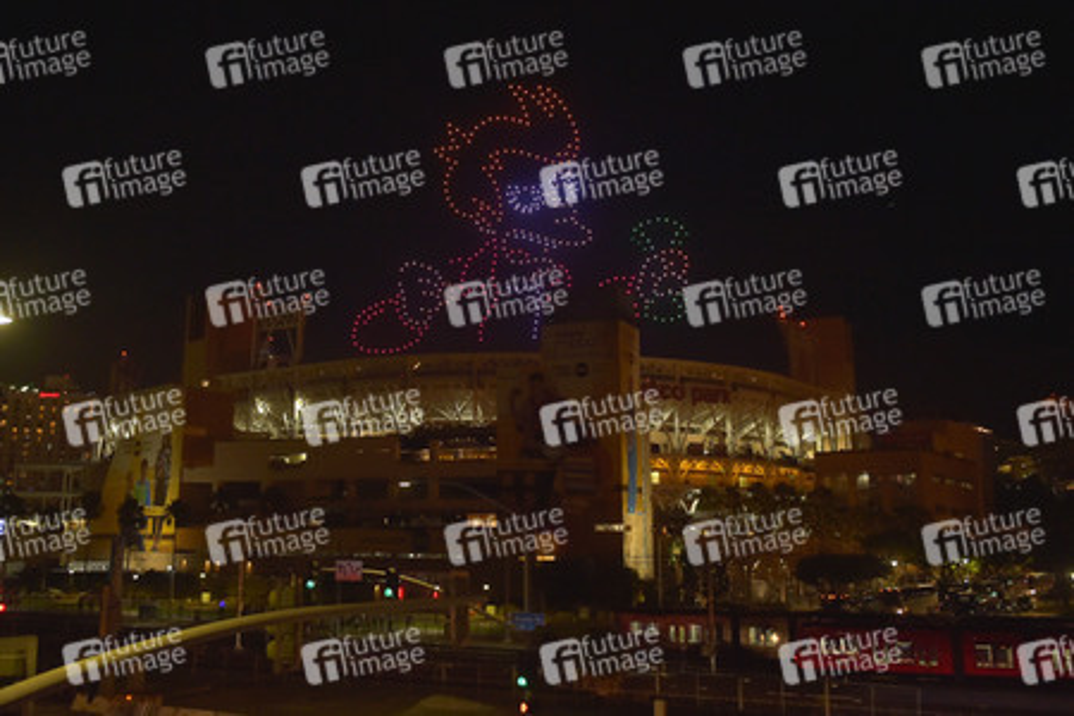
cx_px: 537
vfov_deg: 42.3
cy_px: 358
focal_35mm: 31
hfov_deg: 60.3
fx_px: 925
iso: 2500
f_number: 2.8
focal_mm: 31
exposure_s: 1/250
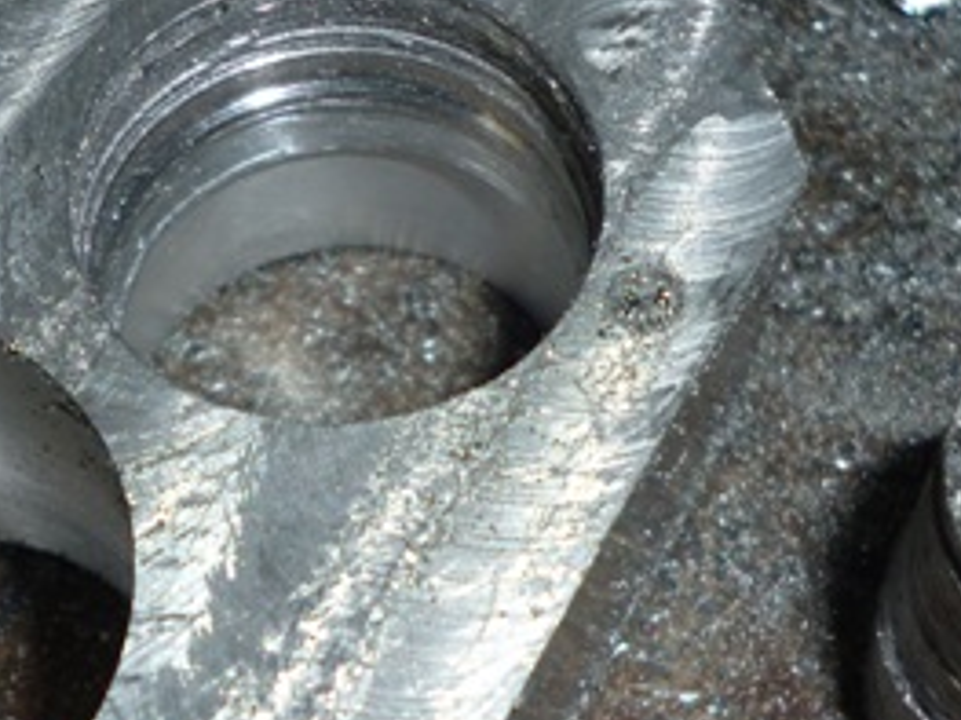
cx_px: 449
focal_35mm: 69
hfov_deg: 28.2
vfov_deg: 21.2
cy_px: 493
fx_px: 1915
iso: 100
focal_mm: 5
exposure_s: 1/60
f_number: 3.1
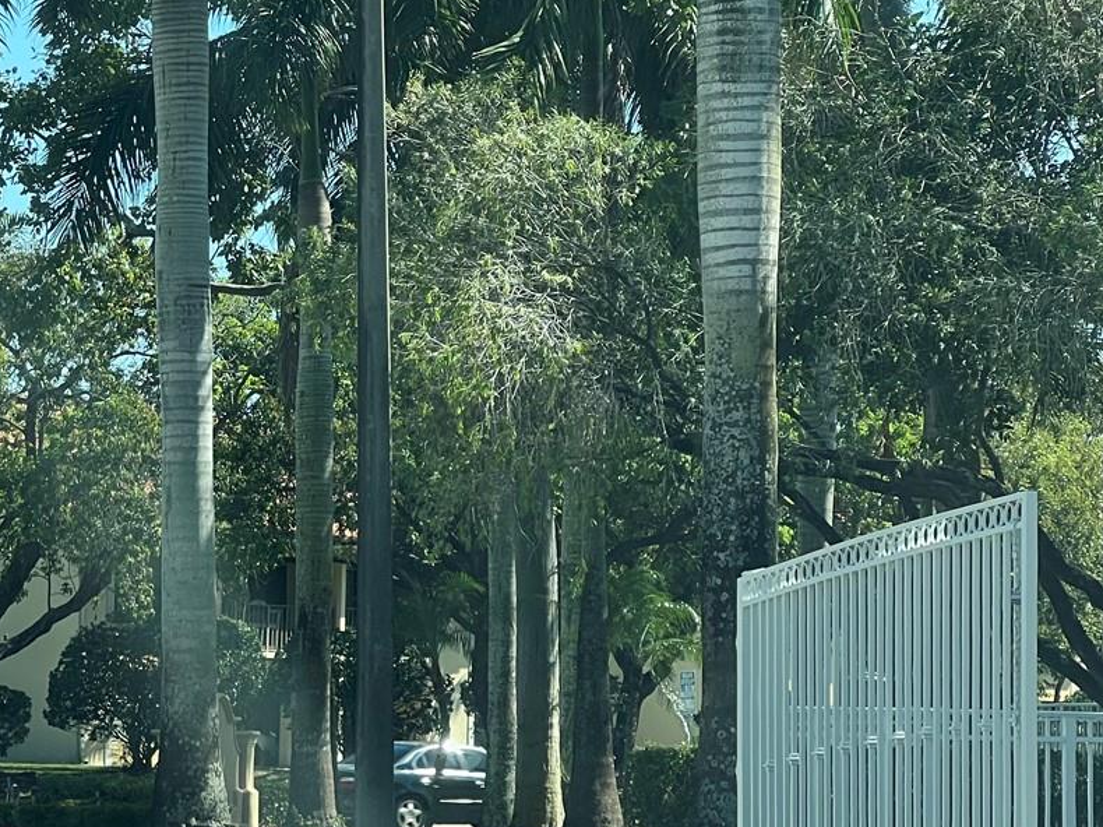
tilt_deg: +1.9
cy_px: 515
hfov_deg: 12.6
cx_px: 101
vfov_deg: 9.5
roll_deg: -1.3
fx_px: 4969
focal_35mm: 156
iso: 32
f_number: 2.8
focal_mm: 9
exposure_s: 1/303
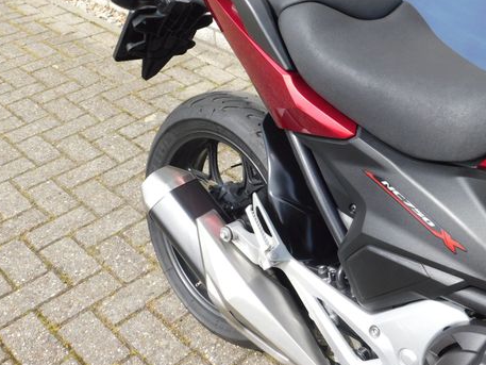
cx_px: 316
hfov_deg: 44.3
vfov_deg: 34.3
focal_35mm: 42
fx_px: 590
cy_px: 160
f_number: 3.2
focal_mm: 5.3
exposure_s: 1/500
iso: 125
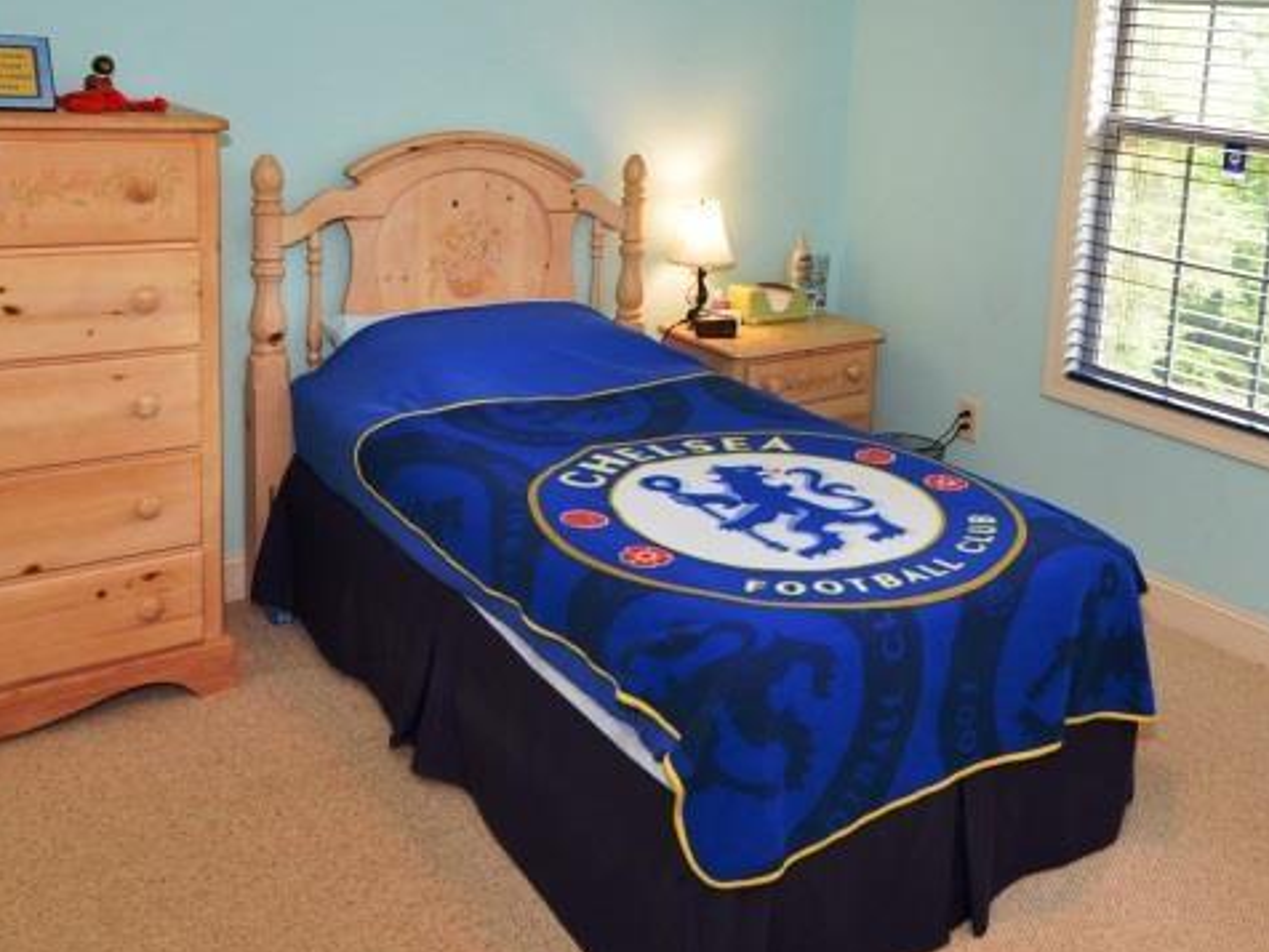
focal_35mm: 34
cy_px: 248
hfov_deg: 51.6
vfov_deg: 40.7
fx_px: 1248
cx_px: 954
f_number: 4
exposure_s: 1/60
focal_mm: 11
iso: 800
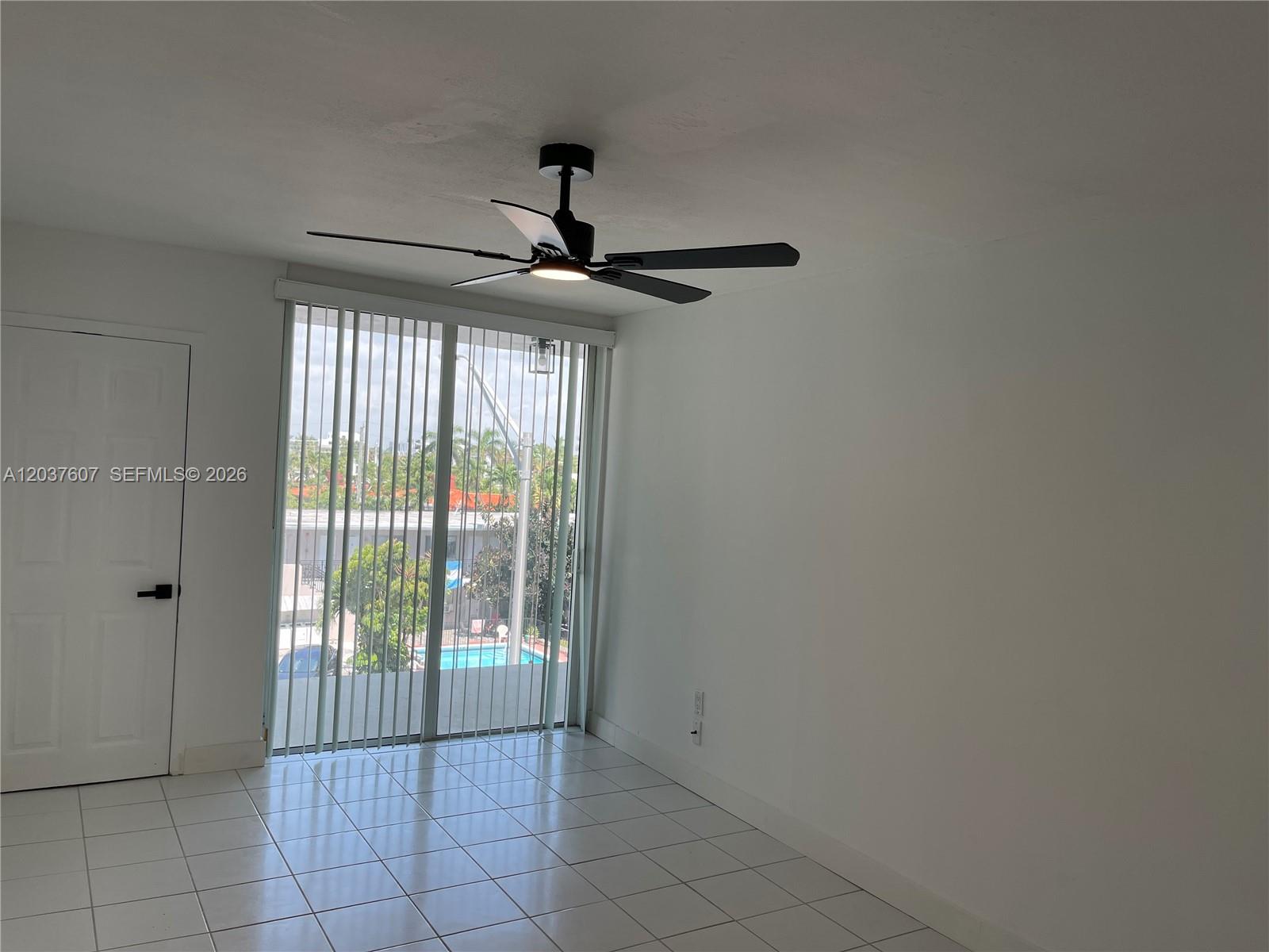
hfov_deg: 69.4
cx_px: 634
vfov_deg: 54.9
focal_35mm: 25
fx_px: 916
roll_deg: -3.6
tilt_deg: -1.8
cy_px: 476
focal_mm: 5.1
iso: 32
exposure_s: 1/558
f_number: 1.6
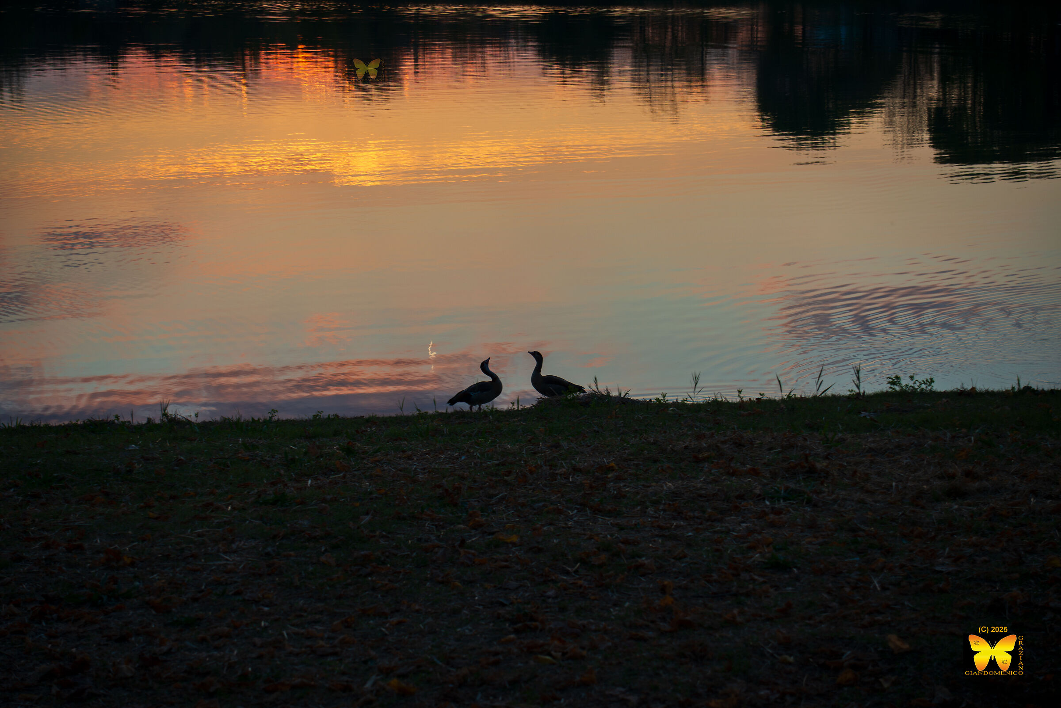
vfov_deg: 17.1
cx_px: 530
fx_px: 2359
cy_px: 354
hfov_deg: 25.4
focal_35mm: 80
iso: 100
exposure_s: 1/80
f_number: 8
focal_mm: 80
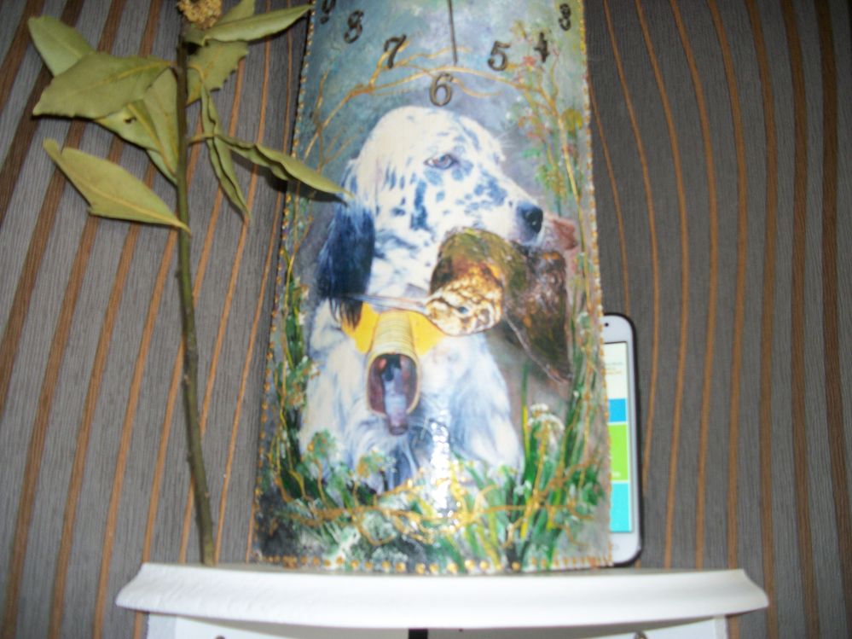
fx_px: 788
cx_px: 426
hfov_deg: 56.8
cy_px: 320
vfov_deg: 44.2
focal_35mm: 32
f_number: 2.9
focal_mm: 5.7
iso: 80
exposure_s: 1/30
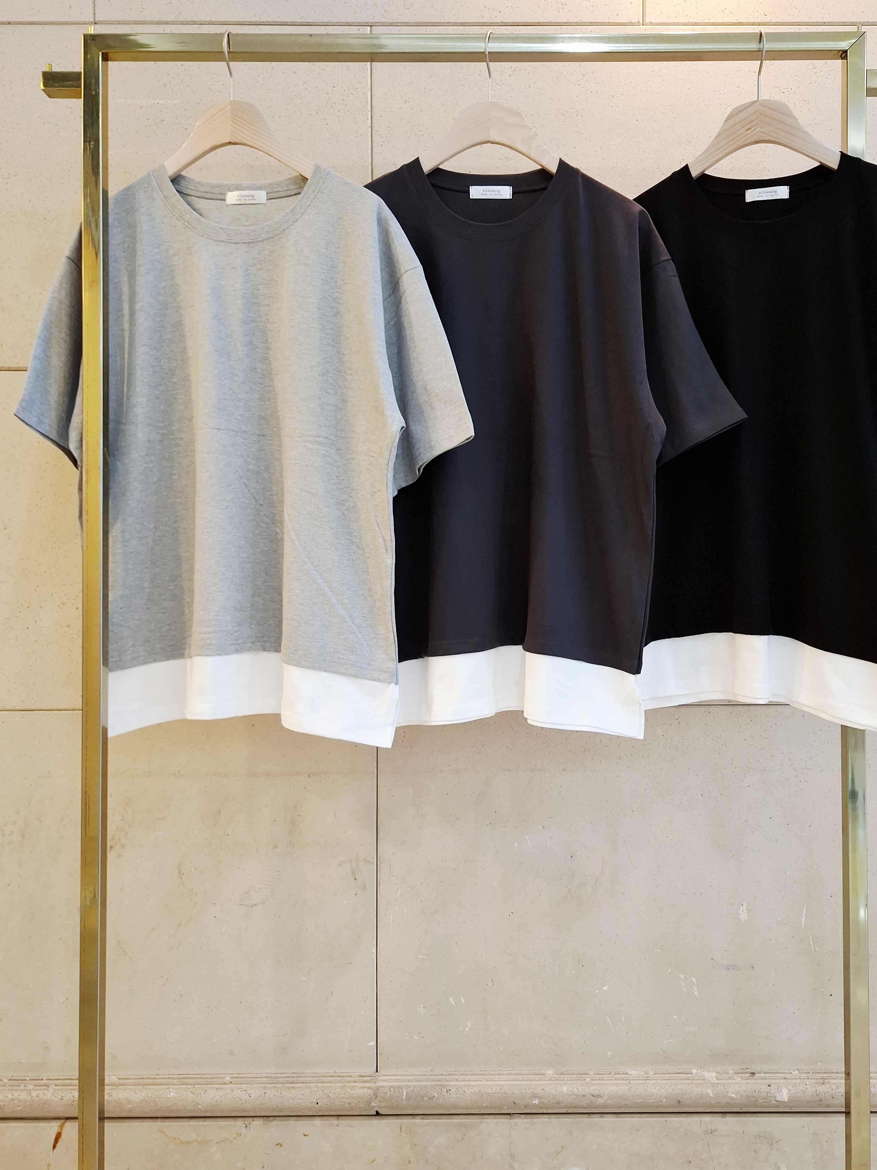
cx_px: 499
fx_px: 1013
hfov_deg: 46.7
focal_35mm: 30
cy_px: 601
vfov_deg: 60.0
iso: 250
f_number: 1.8
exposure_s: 1/120
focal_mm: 5.23
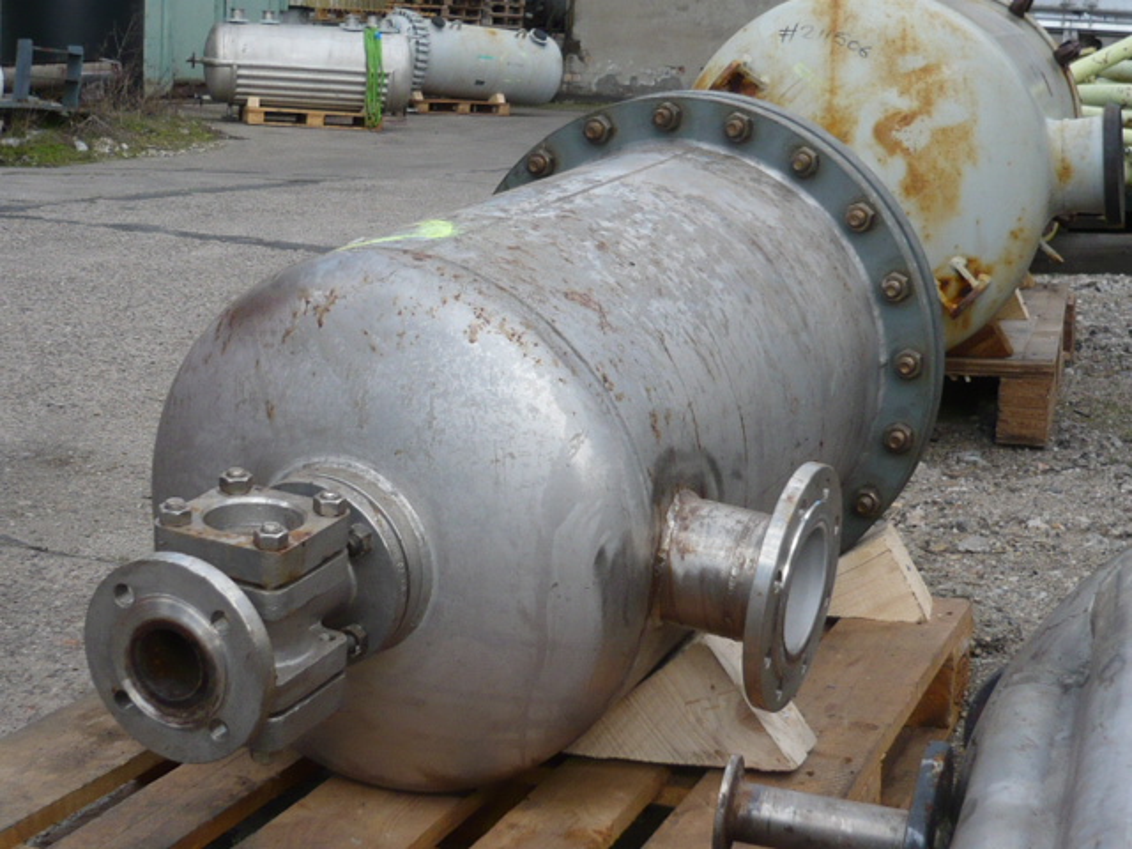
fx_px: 1962
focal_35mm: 60
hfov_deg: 32.2
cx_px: 566
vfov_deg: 24.4
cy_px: 424
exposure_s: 1/320
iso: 100
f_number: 3.3
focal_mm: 6.6
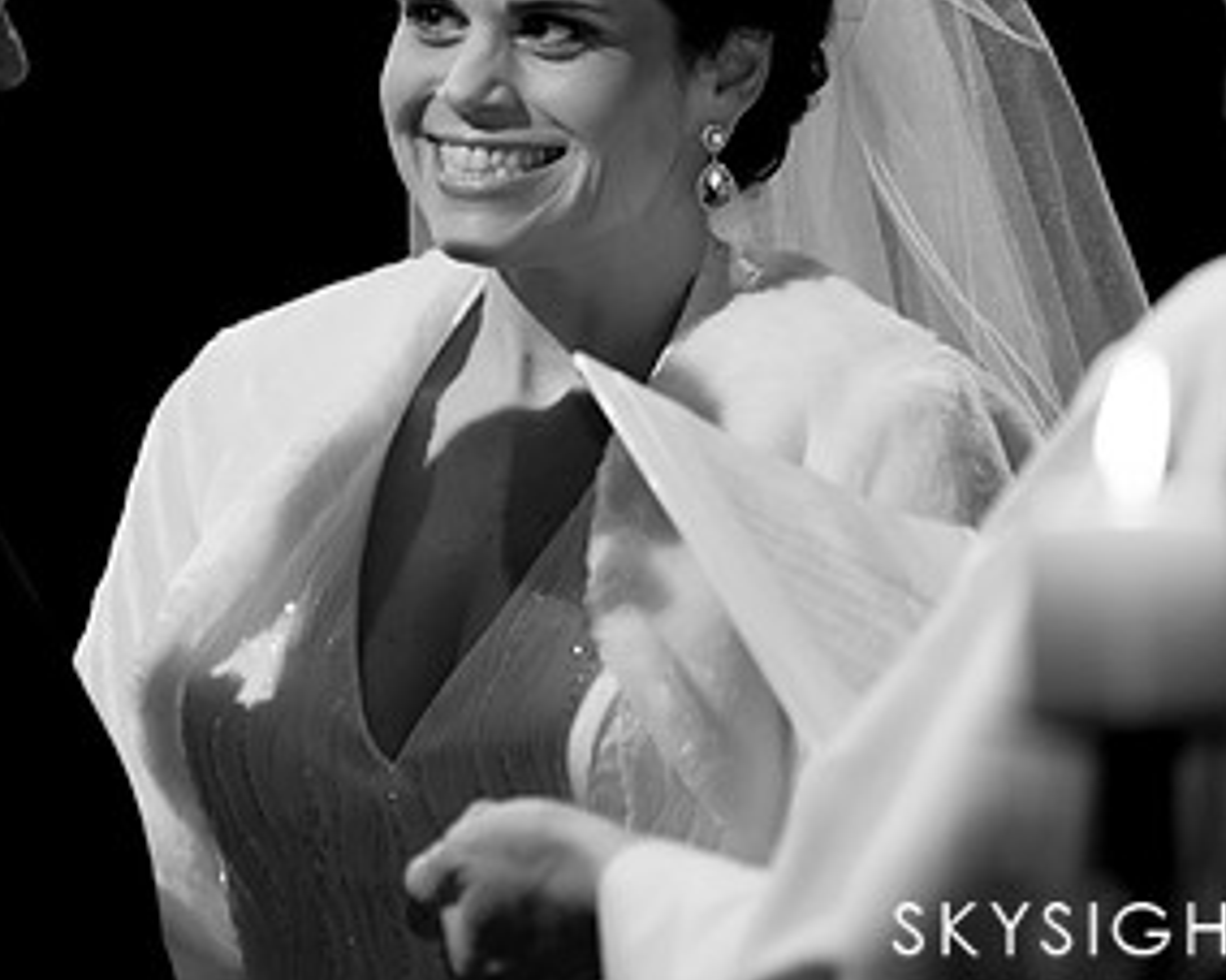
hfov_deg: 5.4
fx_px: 12877
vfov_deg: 4.4
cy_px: 201
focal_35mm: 355
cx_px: 397
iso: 2000
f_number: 2.8
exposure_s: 1/200
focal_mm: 185
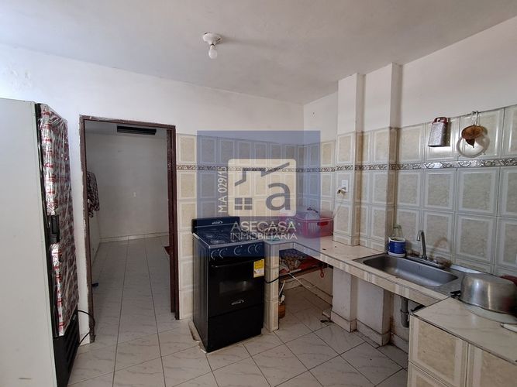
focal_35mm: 16
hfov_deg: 94.5
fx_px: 239
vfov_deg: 78.1
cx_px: 258
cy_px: 194
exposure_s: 1/40
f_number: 2.2
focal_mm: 1.64
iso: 250
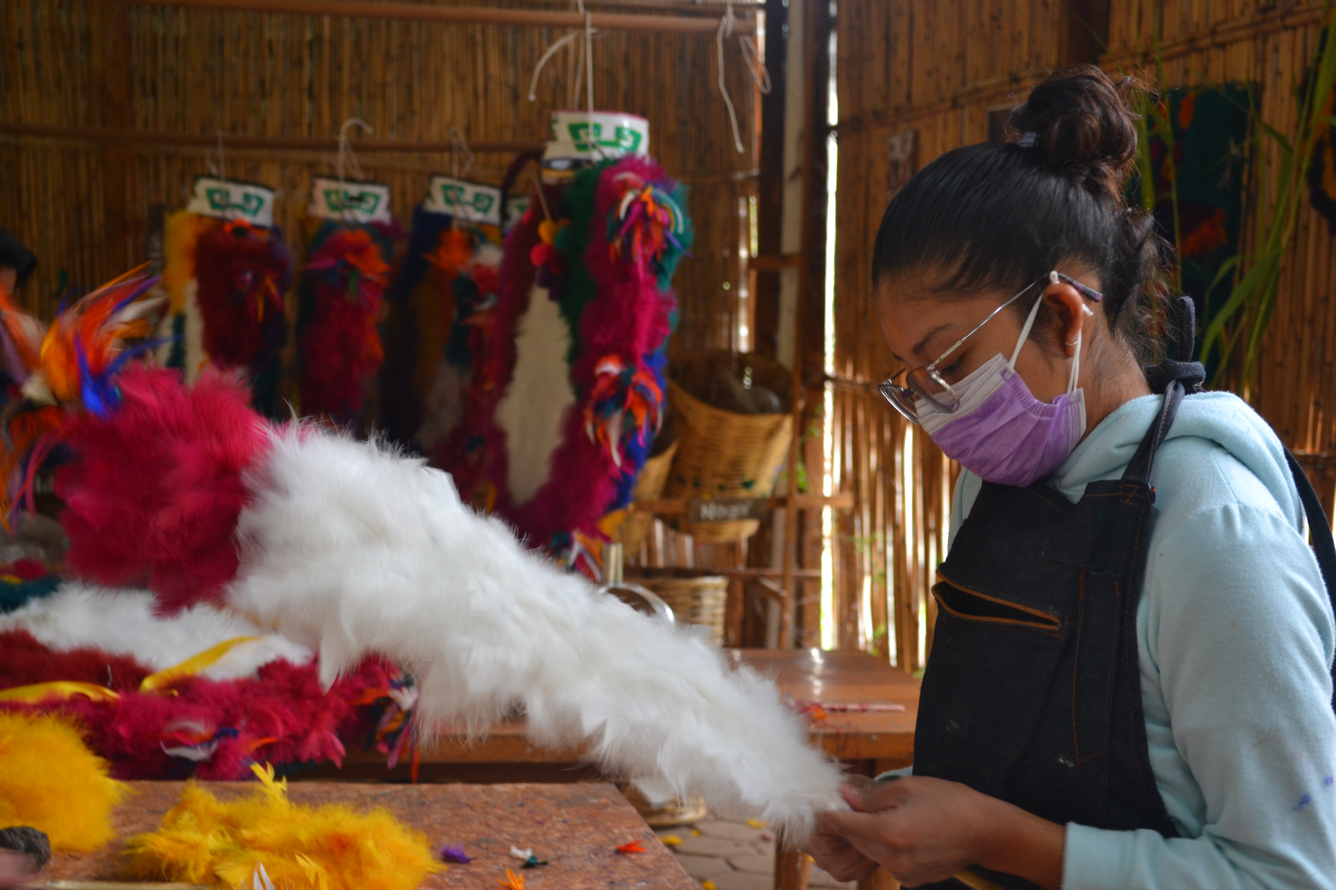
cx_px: 668
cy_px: 445
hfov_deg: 33.4
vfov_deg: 22.6
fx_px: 2226
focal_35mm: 60
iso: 400
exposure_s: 1/20
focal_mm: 40
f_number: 5.3
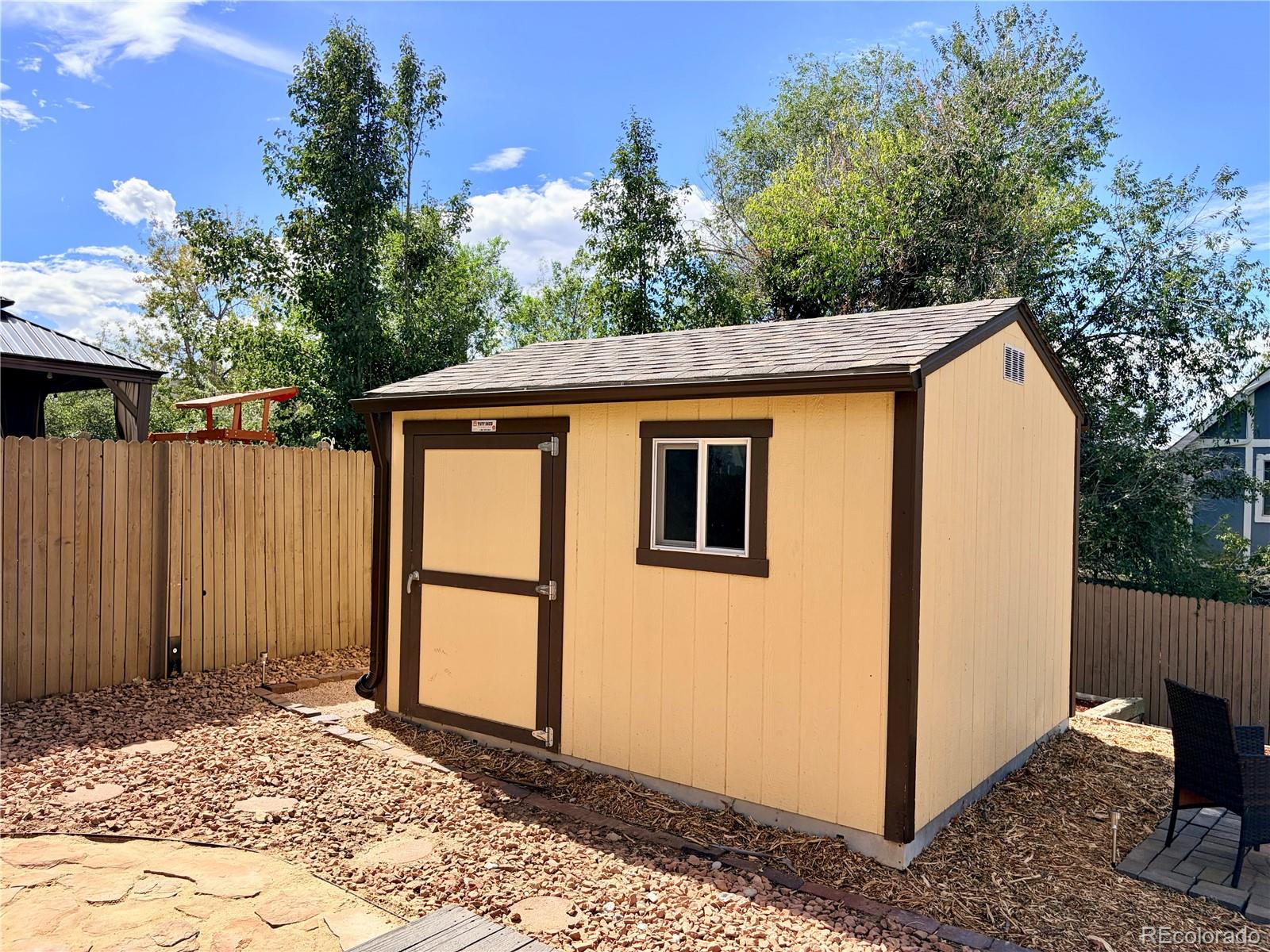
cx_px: 635
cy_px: 476
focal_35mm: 26
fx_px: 954
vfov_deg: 53.1
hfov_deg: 67.3
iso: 64
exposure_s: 1/2451
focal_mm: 5.96
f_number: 1.6
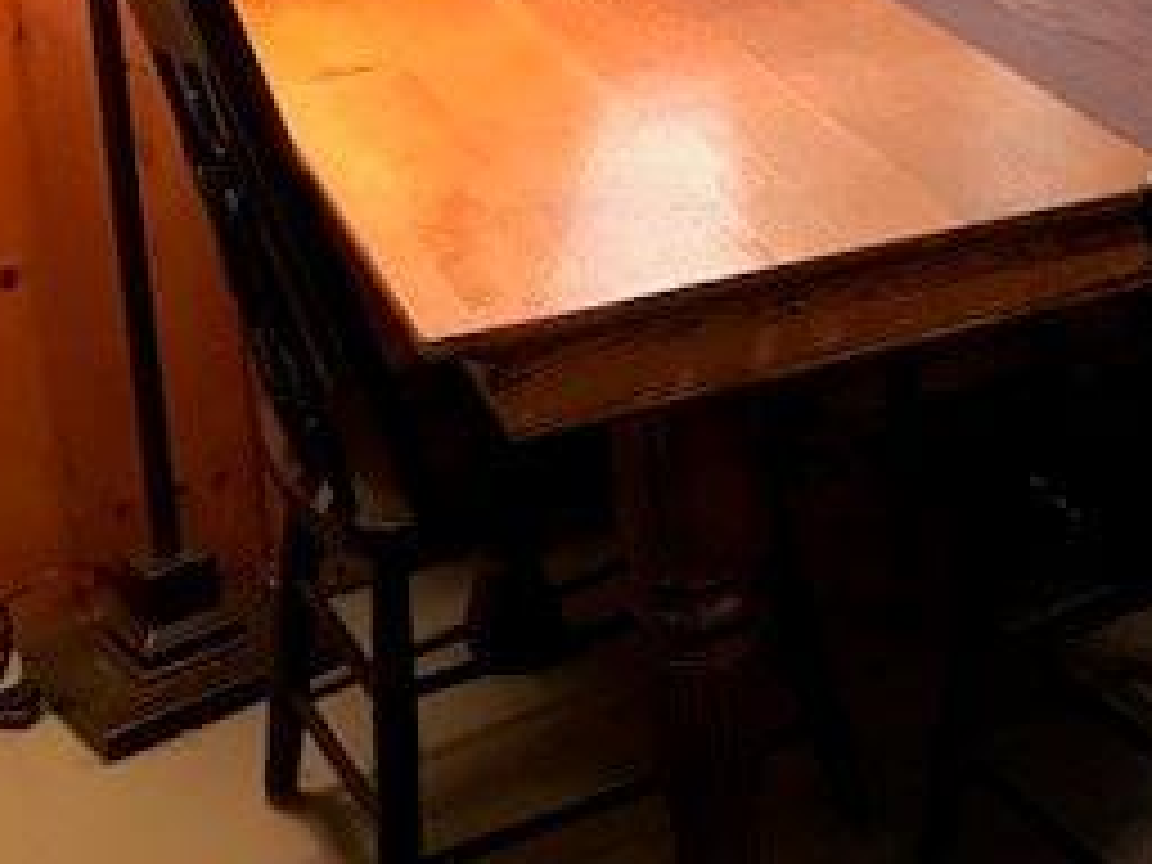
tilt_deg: -15.0
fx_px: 2330
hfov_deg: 25.2
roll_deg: -0.5
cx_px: 1354
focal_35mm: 70
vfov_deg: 20.1
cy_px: -68
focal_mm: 3.99
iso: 50
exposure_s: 1/15
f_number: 1.8
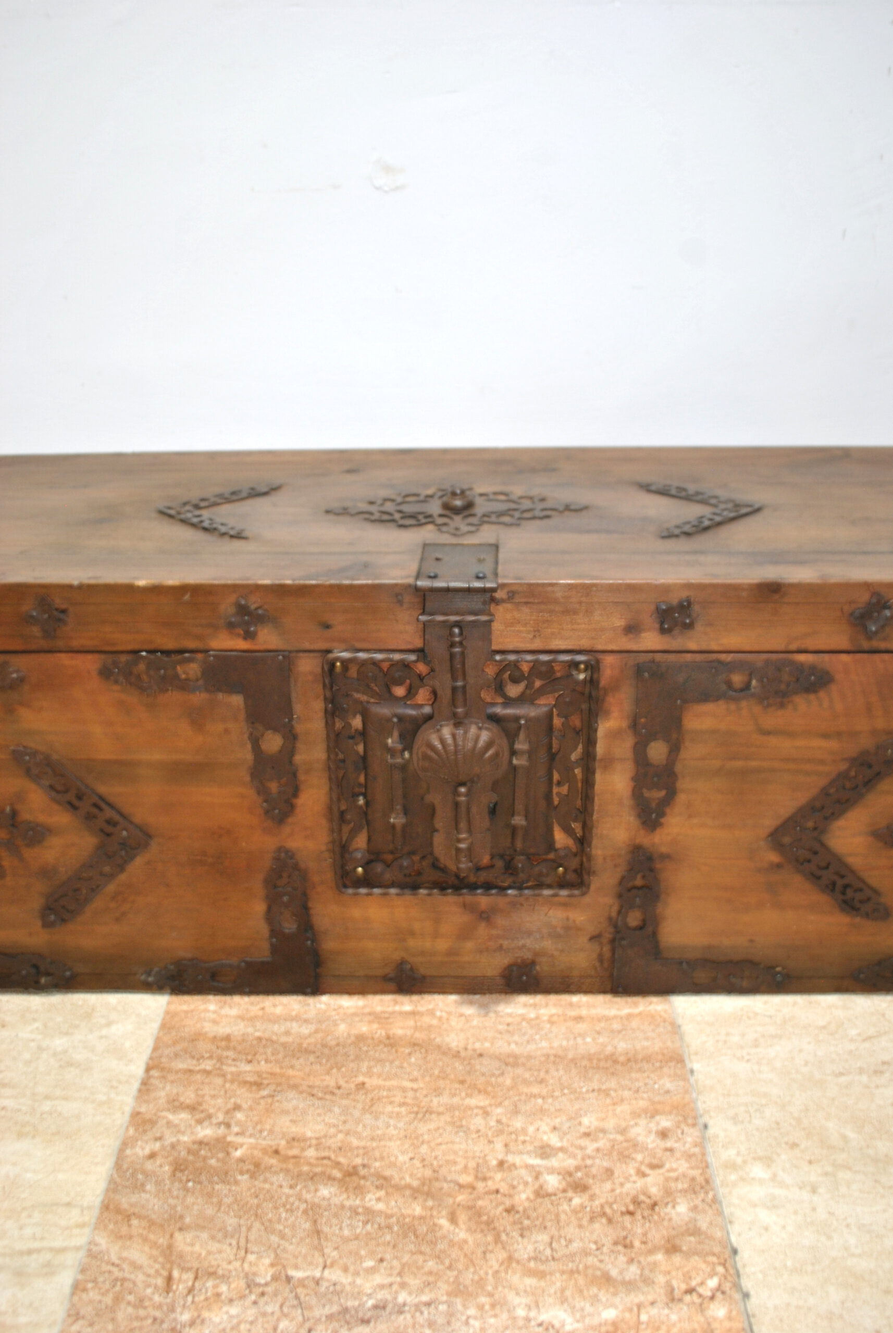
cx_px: 446
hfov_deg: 40.1
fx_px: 1224
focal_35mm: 33
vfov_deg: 57.2
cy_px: 666
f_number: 4
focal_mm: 22
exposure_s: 1/4
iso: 200
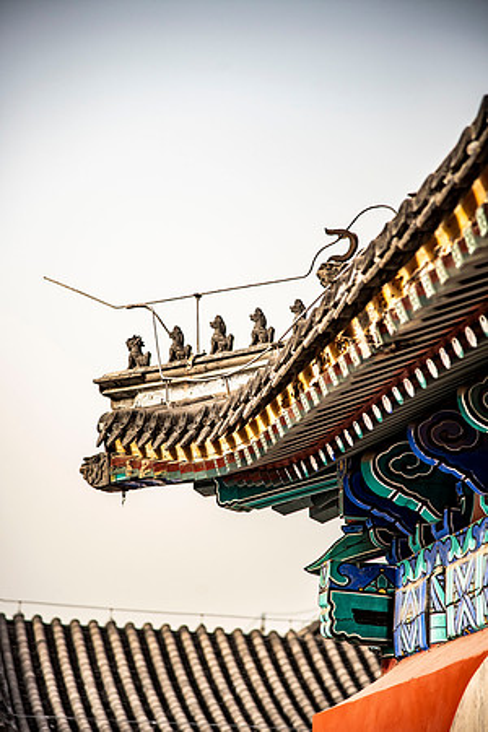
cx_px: 244
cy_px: 366
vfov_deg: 17.1
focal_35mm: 120
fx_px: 2440
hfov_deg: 11.4
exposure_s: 1/1600
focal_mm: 120
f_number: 4
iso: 500
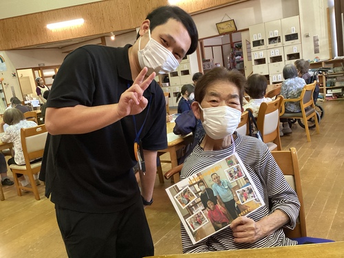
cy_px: 129
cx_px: 172
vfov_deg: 45.4
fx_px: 308
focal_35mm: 31
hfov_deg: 58.4
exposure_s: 1/60
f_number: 2.4
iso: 200
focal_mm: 3.3
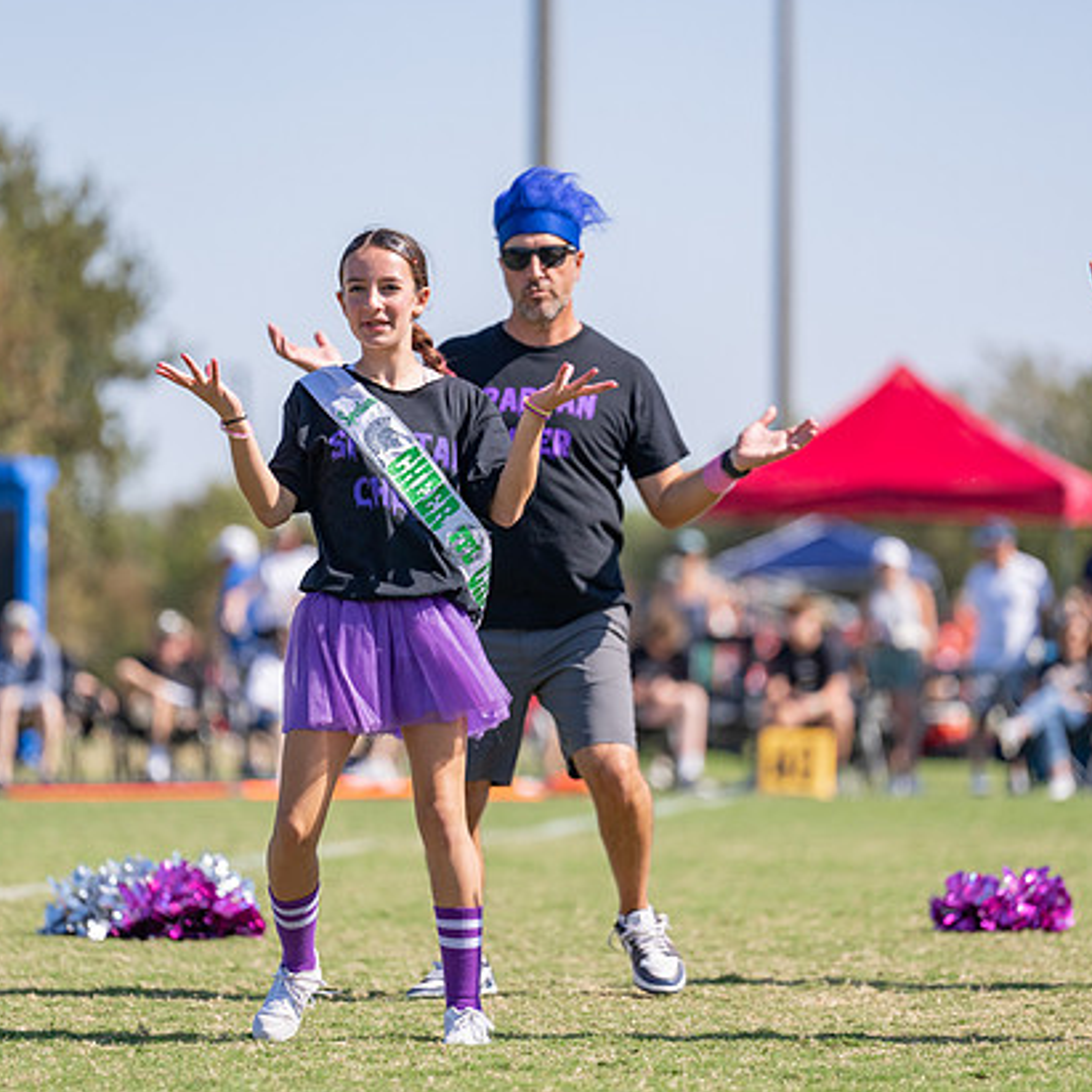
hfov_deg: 7.5
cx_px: 497
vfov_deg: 7.5
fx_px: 8352
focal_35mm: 234
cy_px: 545
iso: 320
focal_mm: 182
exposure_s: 1/6400
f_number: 2.8
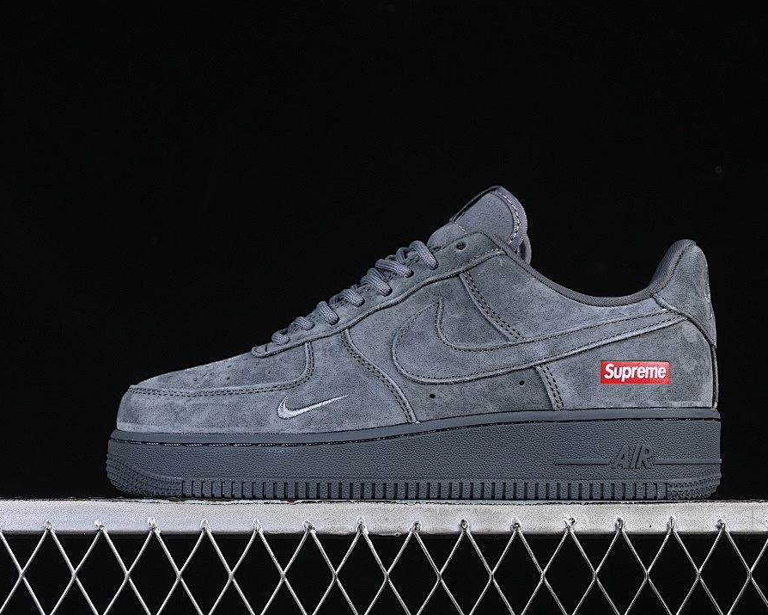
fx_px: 1932
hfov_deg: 22.5
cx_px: 426
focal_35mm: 85
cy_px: 309
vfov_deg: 18.1
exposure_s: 1/60
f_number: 7.1
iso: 160
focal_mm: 50
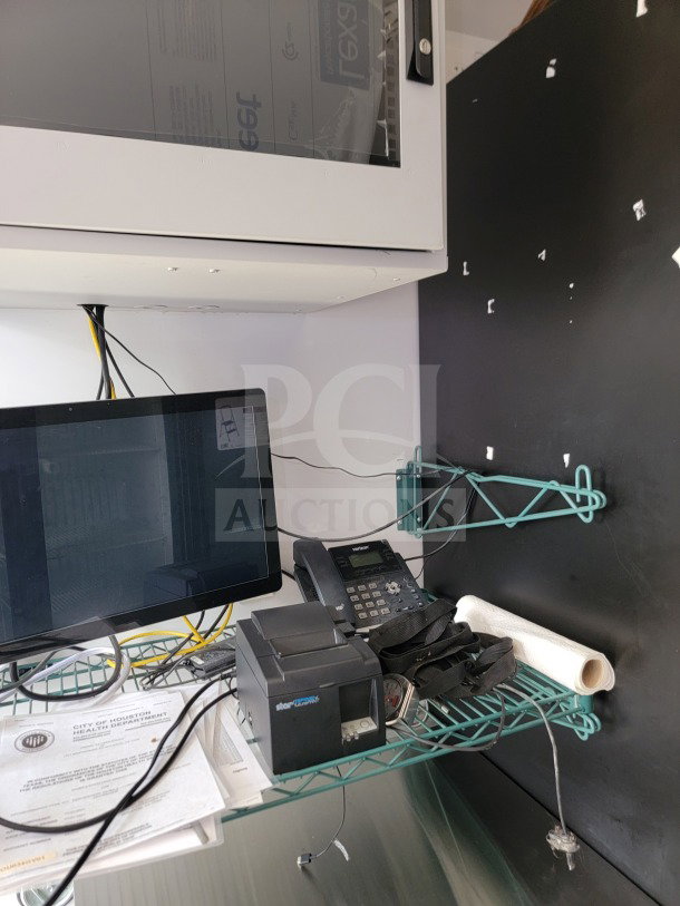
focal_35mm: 24
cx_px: 340
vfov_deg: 71.6
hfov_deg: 56.8
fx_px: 628
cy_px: 453
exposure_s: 1/60
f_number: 1.8
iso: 200
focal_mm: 6.7
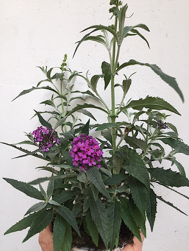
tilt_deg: -7.7
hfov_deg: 48.2
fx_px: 211
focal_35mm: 29
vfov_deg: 61.7
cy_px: 126
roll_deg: +1.5
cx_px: 94
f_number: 2.2
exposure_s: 1/50
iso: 40
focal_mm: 4.15
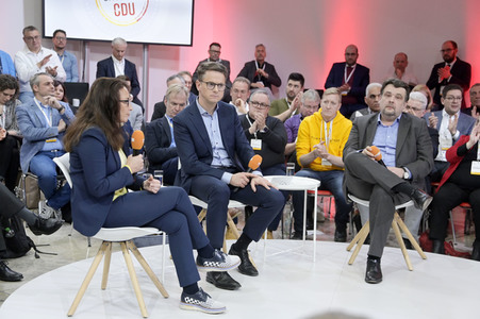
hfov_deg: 31.0
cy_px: 160
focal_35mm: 65
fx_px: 866
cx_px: 240
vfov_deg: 20.9
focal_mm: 65
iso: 5000
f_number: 5
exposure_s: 1/640
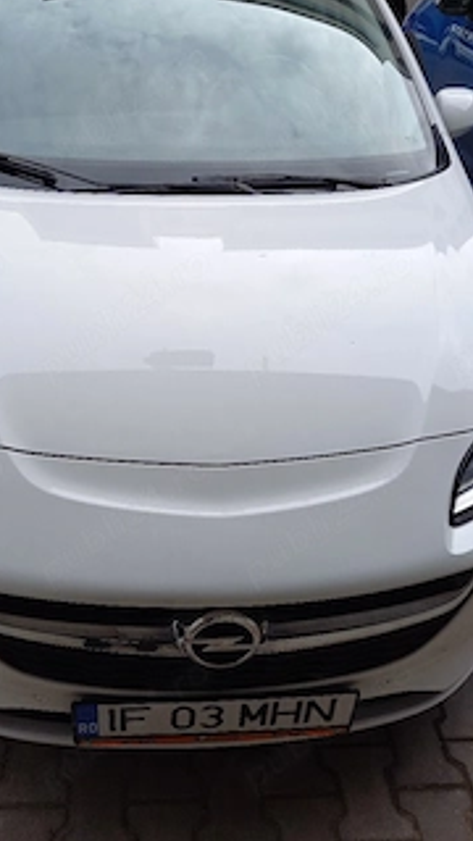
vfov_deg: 57.7
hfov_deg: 34.5
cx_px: 176
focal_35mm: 34
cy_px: 347
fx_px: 758
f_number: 1.8
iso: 50
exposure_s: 1/476
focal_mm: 4.65
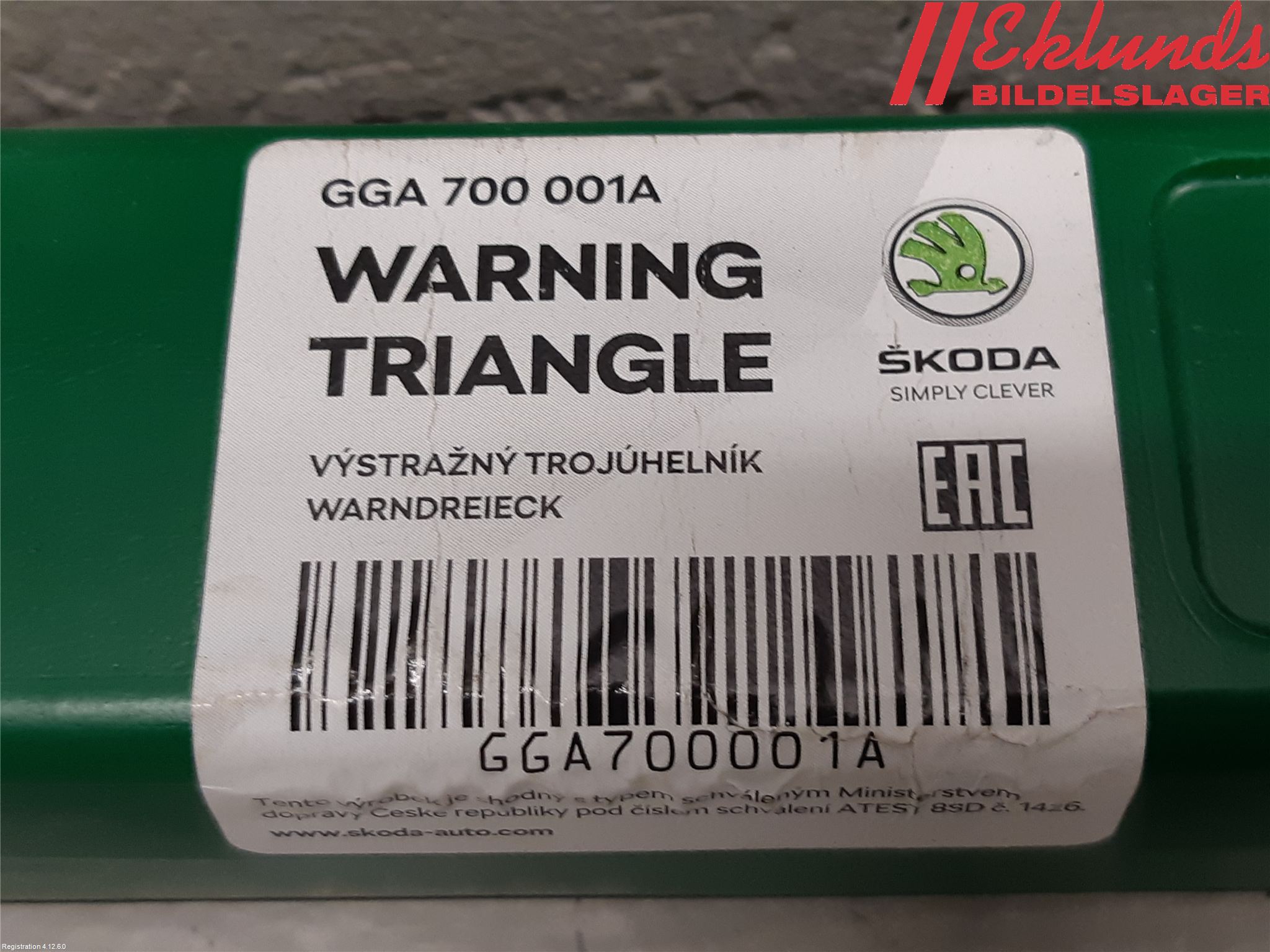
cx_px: 635
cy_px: 476
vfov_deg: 53.1
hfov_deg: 67.3
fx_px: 954
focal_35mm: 26
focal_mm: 3.93
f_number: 1.7
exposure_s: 1/50
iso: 125
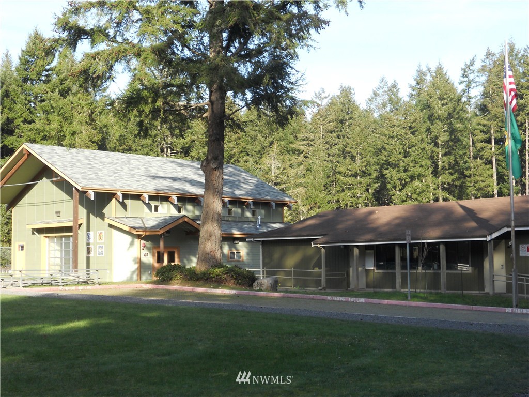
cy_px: 198
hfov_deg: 35.5
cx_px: 264
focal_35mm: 54
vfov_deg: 27.0
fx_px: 825
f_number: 4.8
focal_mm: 9.8
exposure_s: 1/160
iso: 80
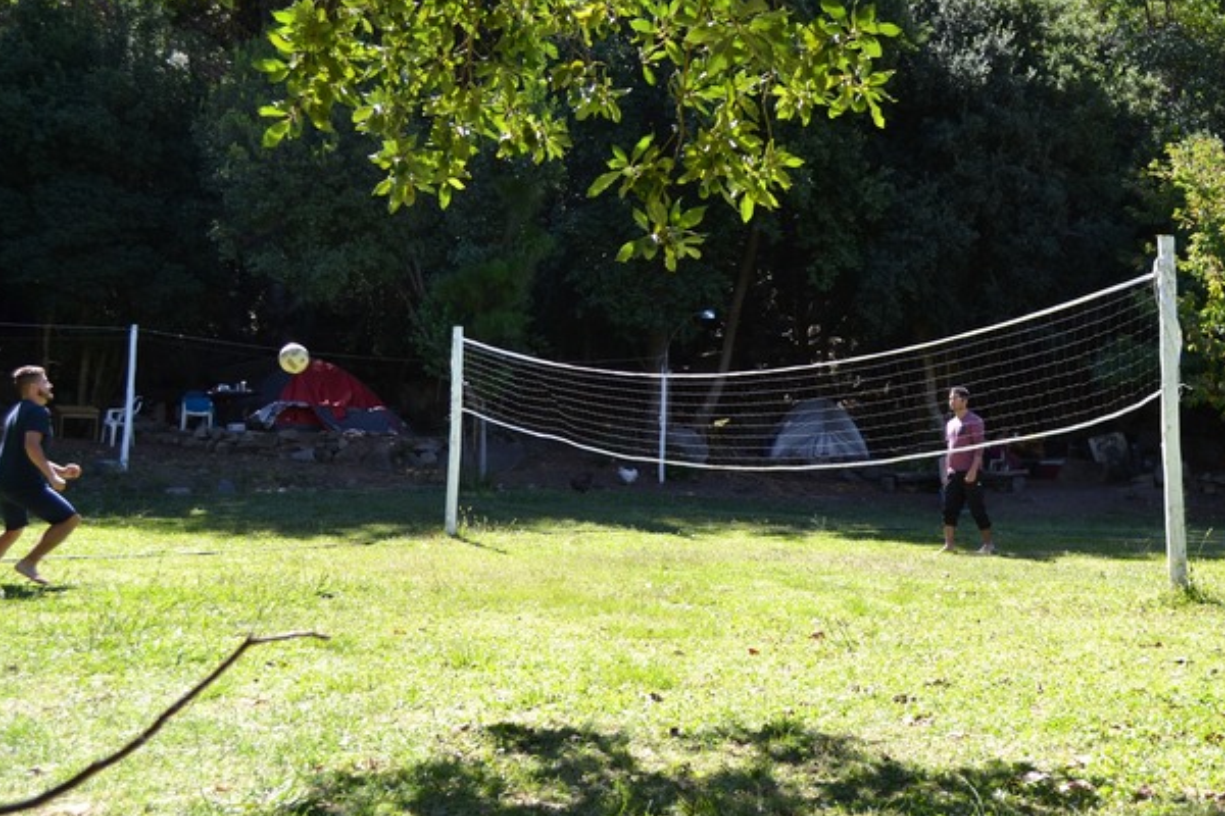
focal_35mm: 44
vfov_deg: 30.5
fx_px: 1497
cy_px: 356
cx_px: 774
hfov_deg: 44.1
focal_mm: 22
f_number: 5.6
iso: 100
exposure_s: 1/125
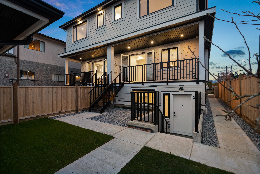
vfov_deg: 73.8
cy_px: 87
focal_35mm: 16
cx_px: 130
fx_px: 116
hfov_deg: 96.7
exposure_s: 1/2.5
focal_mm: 16
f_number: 5.6
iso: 250
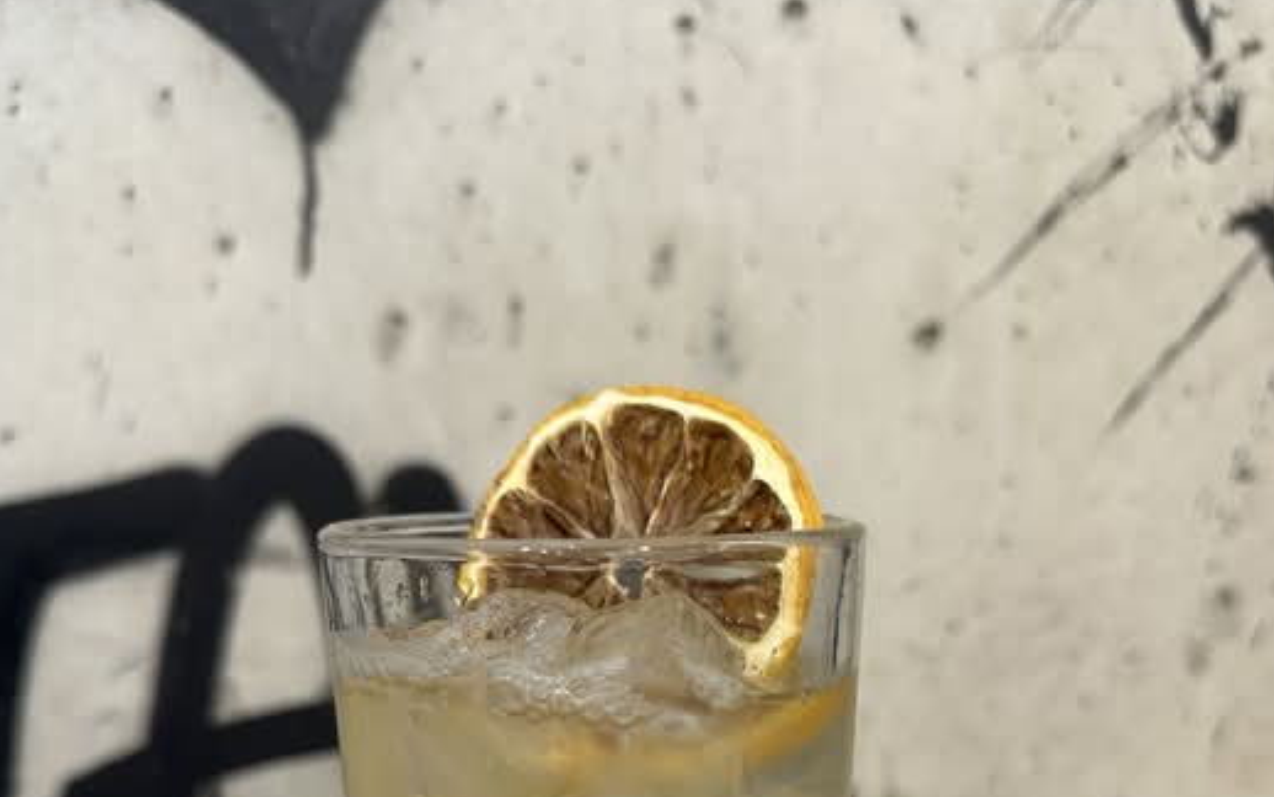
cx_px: 652
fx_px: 1250
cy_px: 830
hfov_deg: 54.0
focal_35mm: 36
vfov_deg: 32.1
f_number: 1.78
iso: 160
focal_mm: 6.86
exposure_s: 1/50
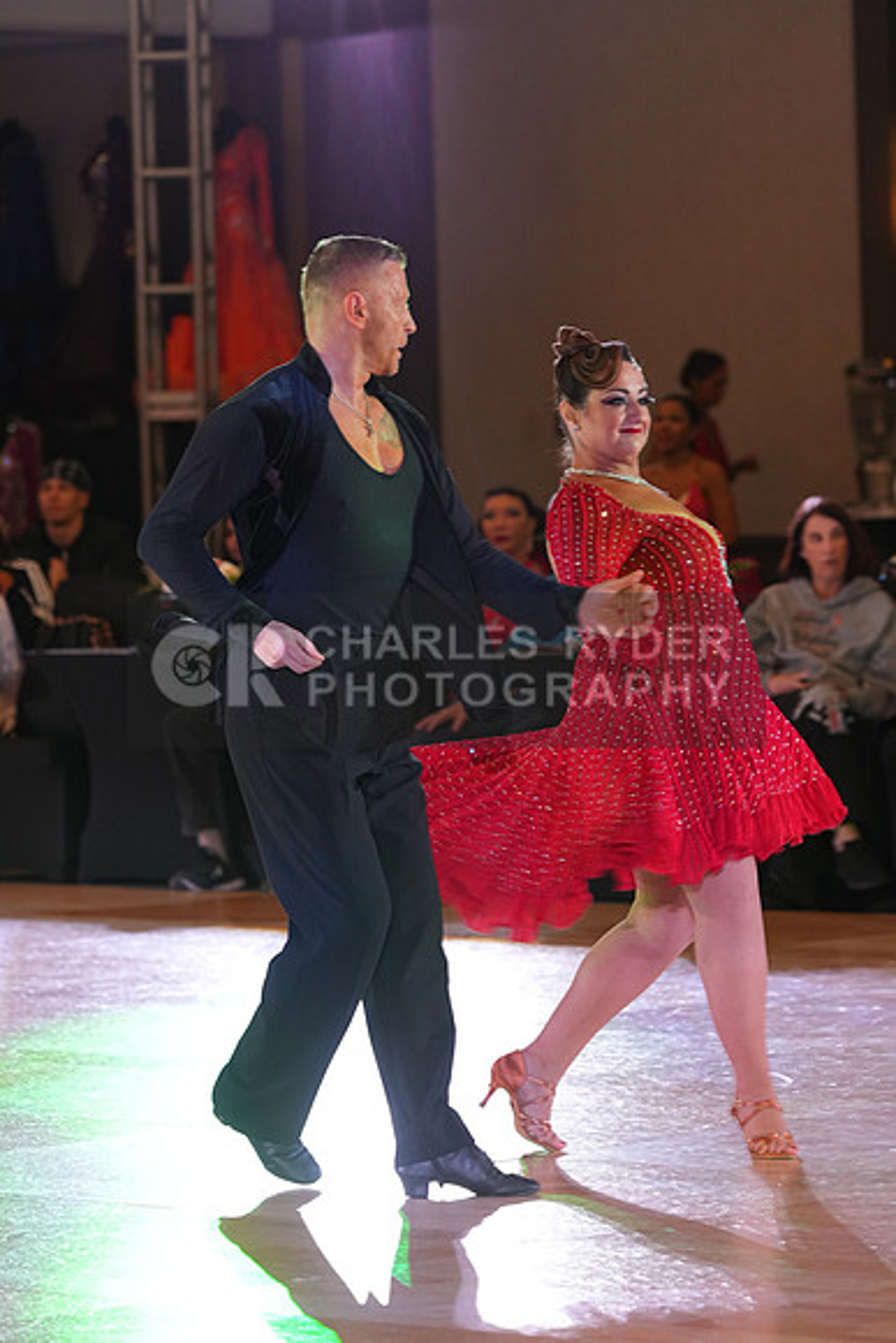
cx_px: 448
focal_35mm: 179
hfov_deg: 7.7
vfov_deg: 11.5
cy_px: 672
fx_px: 6678
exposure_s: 1/100
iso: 1250
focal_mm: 179
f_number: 5
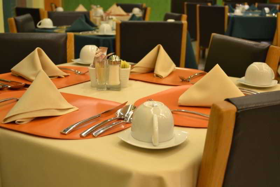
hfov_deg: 38.9
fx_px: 397
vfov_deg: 26.5
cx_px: 140
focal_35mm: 51
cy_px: 94
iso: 400
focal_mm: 34
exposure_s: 1/2
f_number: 5
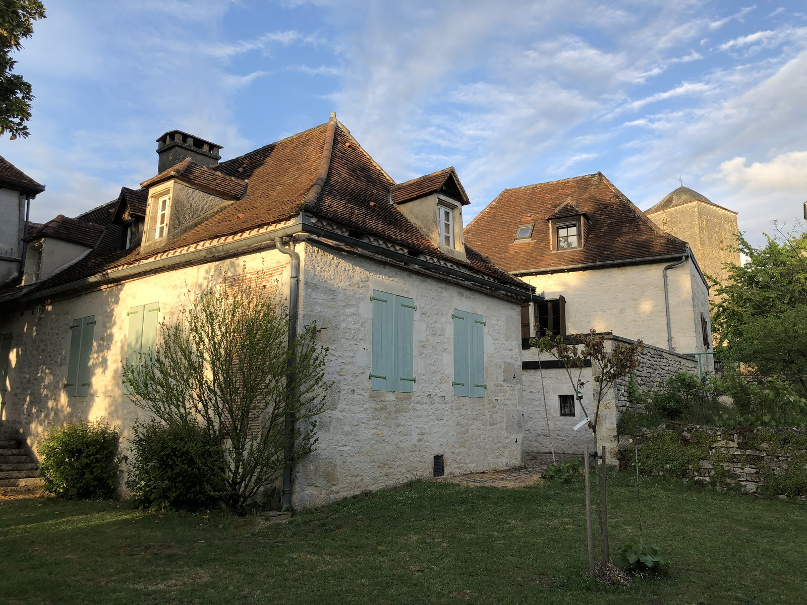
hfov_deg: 63.4
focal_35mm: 28
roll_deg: +0.3
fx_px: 653
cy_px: 302
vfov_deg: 49.7
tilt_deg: +11.6
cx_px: 404
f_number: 1.8
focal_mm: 4
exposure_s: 1/552
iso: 20
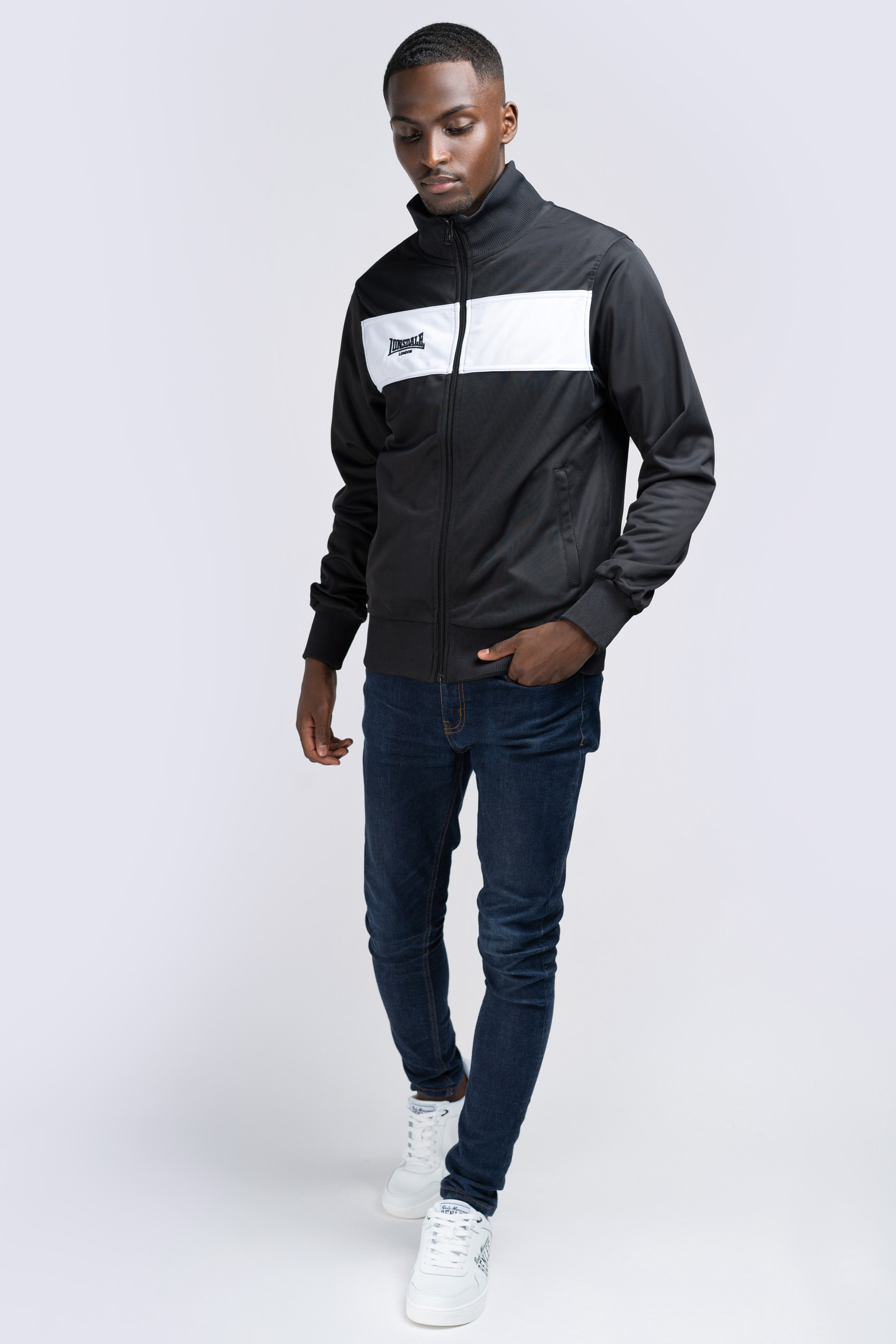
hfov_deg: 24.6
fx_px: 2053
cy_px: 672
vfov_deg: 36.2
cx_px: 448
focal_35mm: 55
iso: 100
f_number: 5.6
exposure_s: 1/160
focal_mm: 55
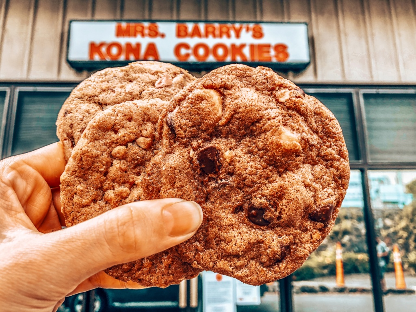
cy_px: 156
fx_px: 336
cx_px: 208
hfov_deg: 63.4
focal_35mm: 28
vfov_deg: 49.7
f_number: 1.8
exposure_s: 1/310
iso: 20
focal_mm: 3.99
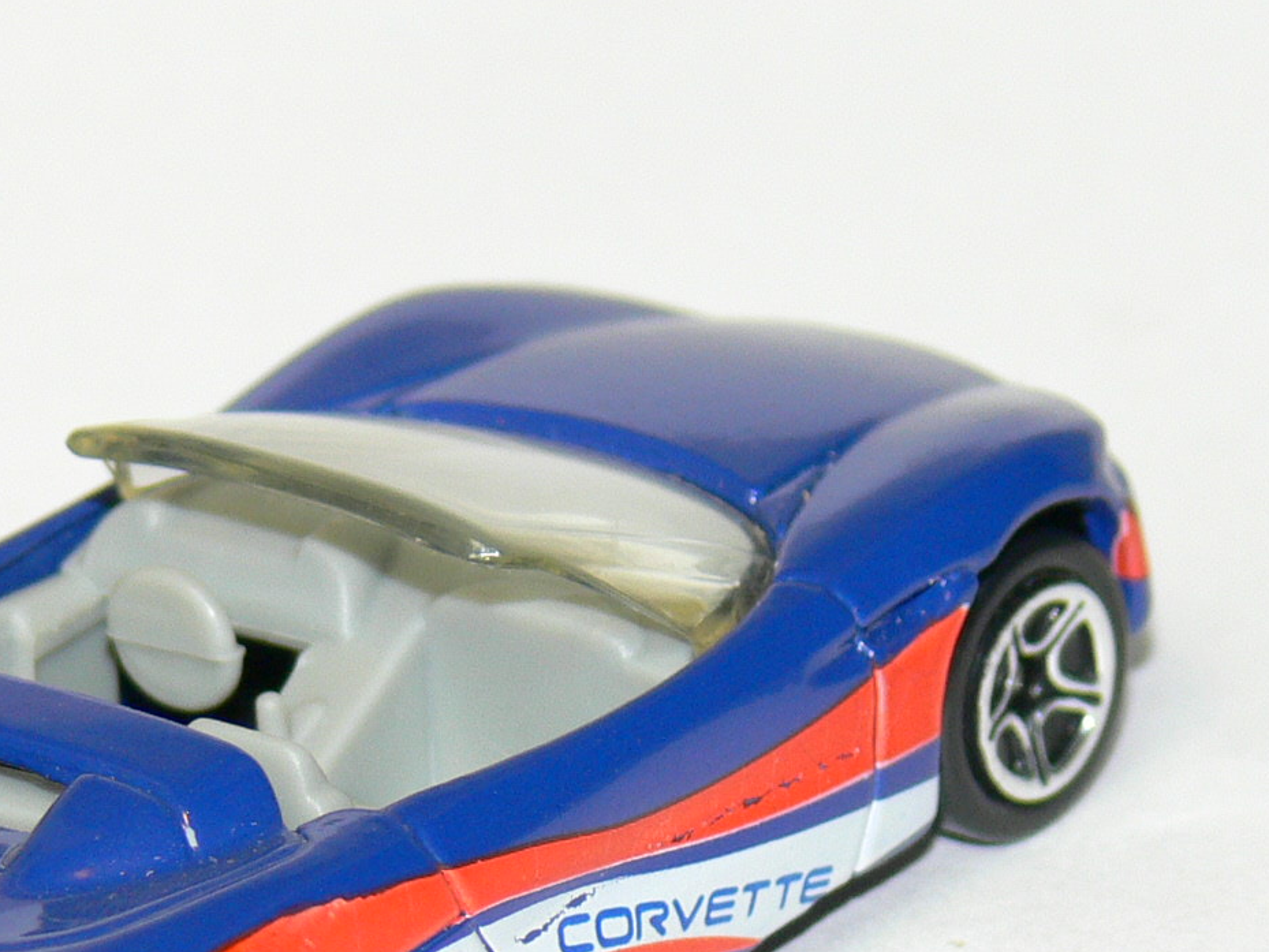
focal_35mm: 353
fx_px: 12942
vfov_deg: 4.2
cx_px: 270
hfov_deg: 5.6
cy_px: 761
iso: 100
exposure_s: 1/30
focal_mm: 27.3
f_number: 3.6
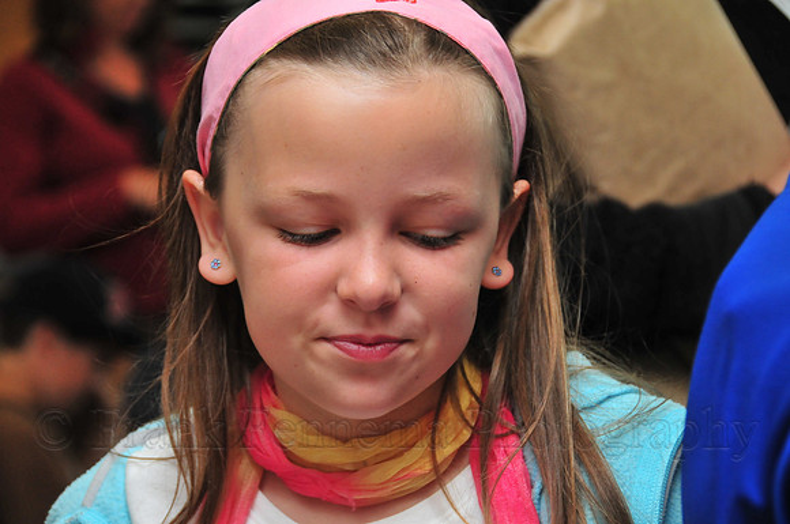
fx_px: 2958
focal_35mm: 135
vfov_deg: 10.1
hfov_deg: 15.2
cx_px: 395
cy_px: 262
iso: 800
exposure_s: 1/125
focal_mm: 90
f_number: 5.3
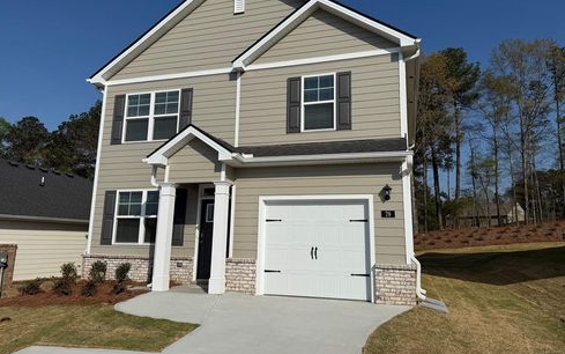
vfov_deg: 47.6
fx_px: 400
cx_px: 281
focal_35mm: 26
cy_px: 163
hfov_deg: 70.4
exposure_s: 1/14286
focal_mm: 6.76
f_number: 1.78
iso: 80
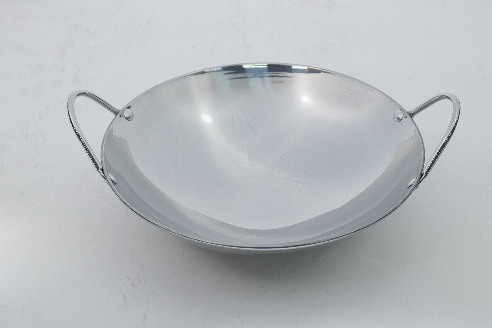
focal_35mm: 53
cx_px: 250
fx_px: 724
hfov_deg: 37.5
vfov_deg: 25.5
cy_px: 171
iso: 4000
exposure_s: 1/125
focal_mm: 49
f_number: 13
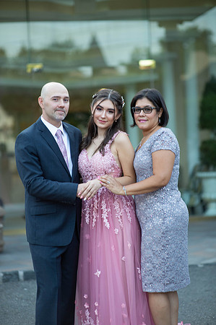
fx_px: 767
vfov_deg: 23.9
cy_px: 162
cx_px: 108
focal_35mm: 85
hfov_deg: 16.0
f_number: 2
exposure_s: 1/500
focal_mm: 85
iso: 250
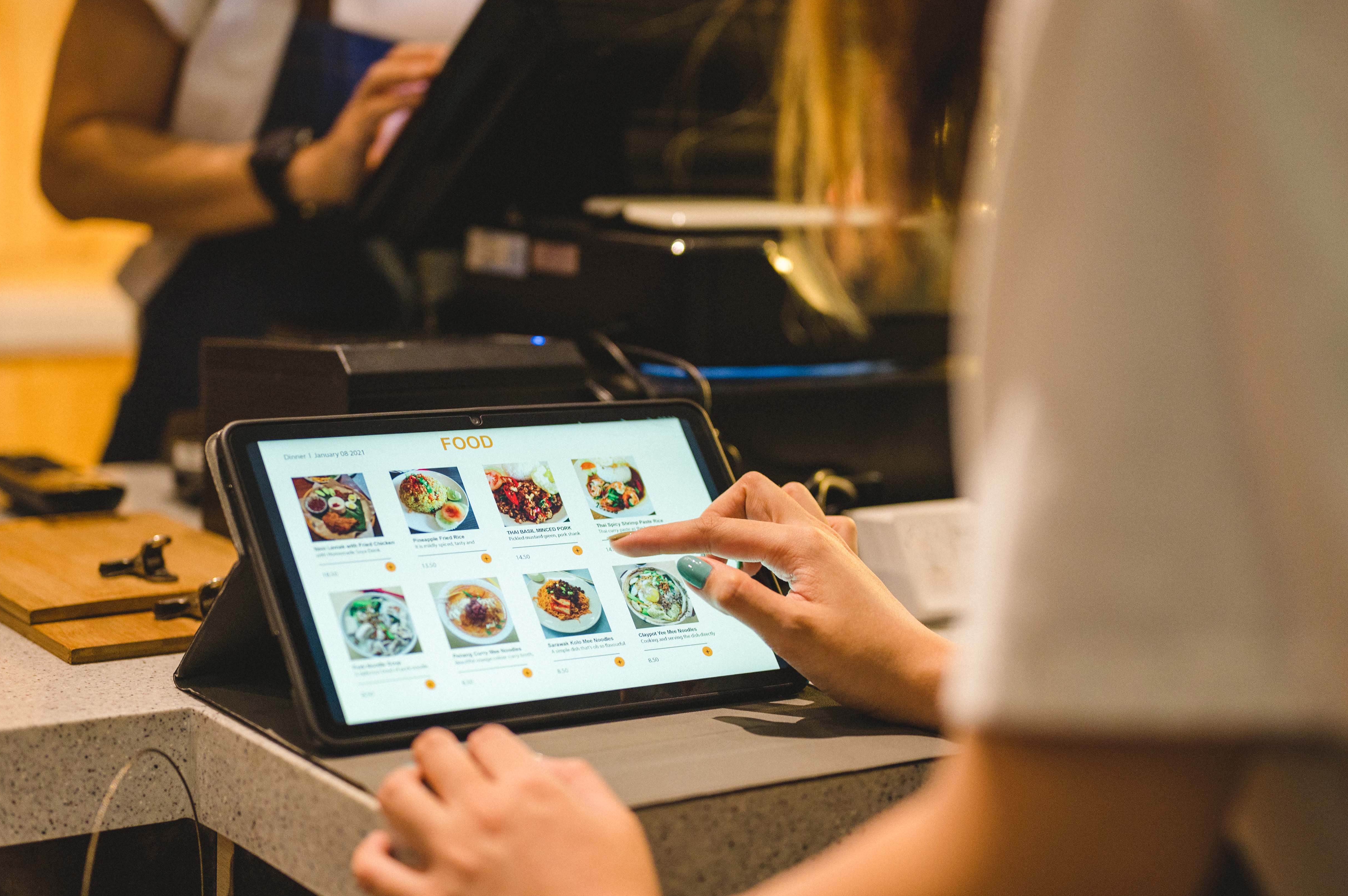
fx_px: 2320
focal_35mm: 62
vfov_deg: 21.9
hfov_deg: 32.4
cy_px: 487
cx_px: 660
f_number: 2
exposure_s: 1/100
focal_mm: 50
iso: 400
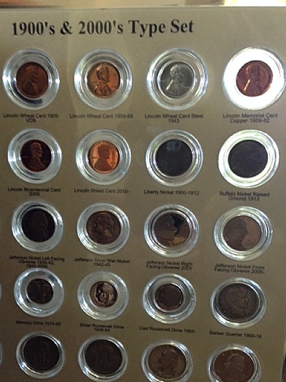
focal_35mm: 40
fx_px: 441
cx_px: 115
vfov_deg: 46.5
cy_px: 228
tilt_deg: -4.7
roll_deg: -0.4
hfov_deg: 35.8
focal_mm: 4.12
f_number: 2.4
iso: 200
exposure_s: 1/20
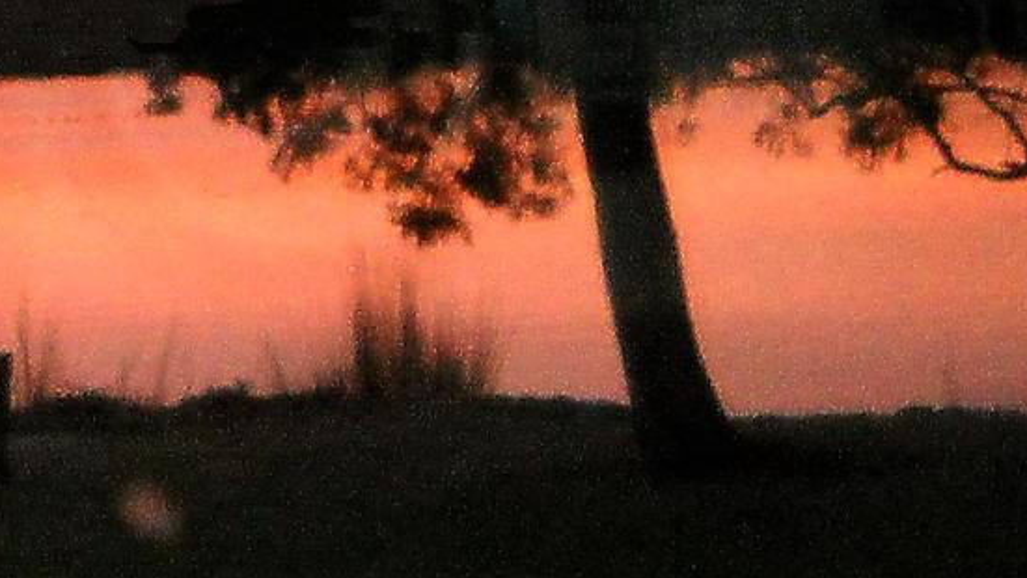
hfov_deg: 12.0
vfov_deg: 7.2
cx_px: -757
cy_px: -300
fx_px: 4521
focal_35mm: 166
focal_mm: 6.72
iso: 400
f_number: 3.1
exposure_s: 1/49
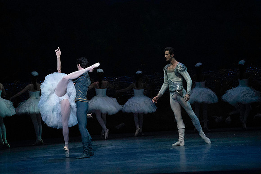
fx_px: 1450
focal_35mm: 200
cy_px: 87
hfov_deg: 10.3
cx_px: 130
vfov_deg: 6.9
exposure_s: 1/400
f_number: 5
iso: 25600
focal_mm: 200
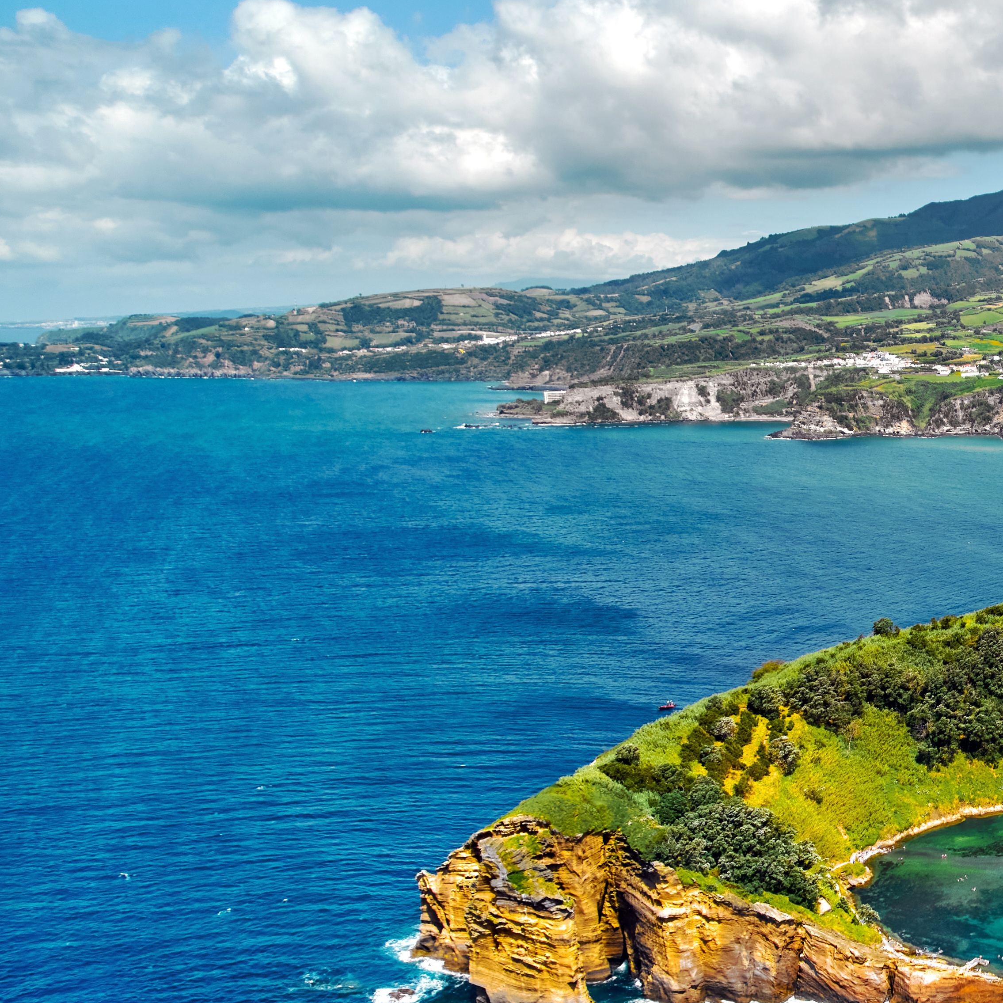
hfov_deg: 32.5
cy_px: 576
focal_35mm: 45
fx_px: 1475
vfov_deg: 37.5
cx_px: 1130
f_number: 2.8
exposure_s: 1/160
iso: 100
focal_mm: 8.4
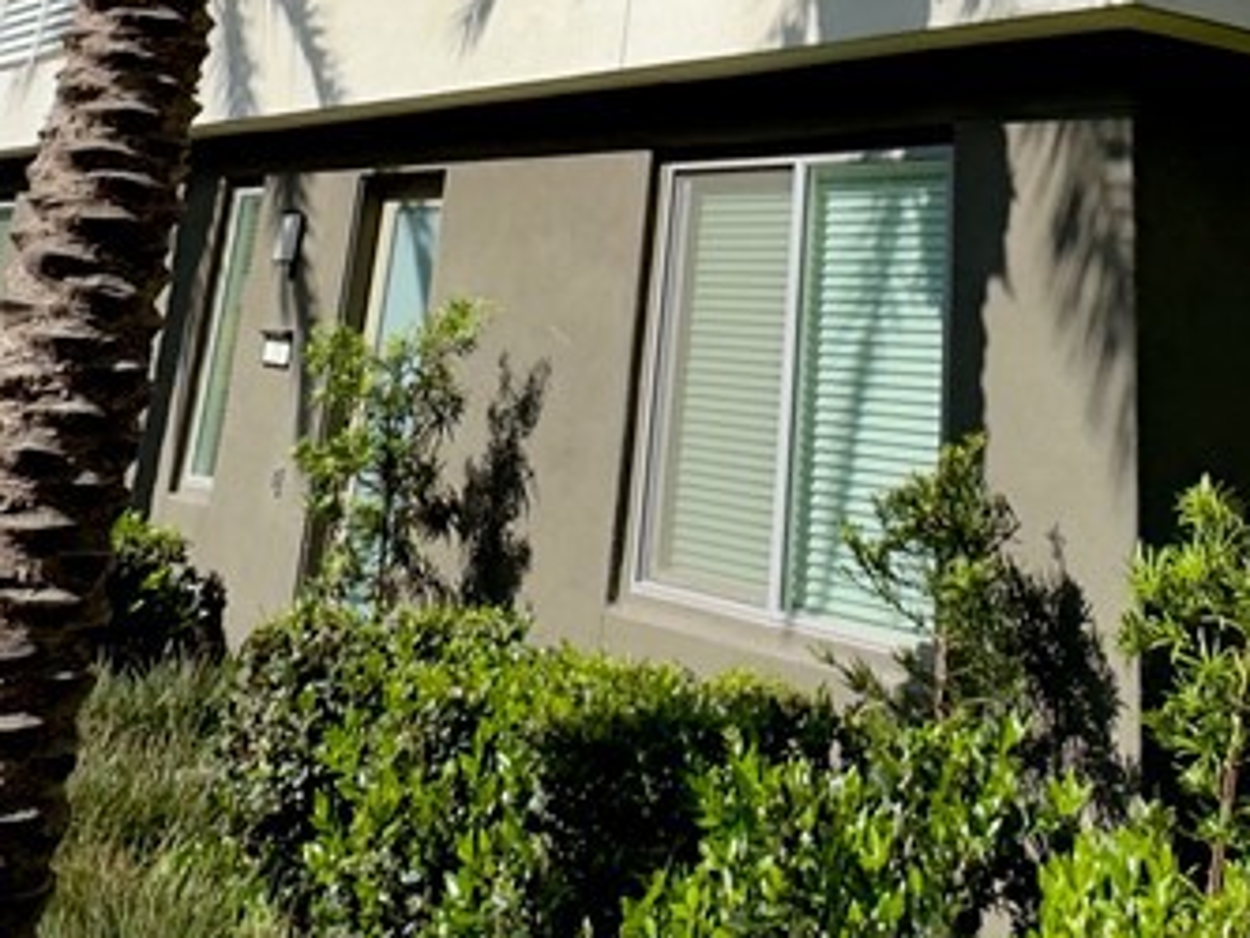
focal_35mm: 43
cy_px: -456
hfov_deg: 43.2
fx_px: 1553
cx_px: 839
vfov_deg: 25.6
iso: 50
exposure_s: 1/1637
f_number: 2.2
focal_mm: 2.22
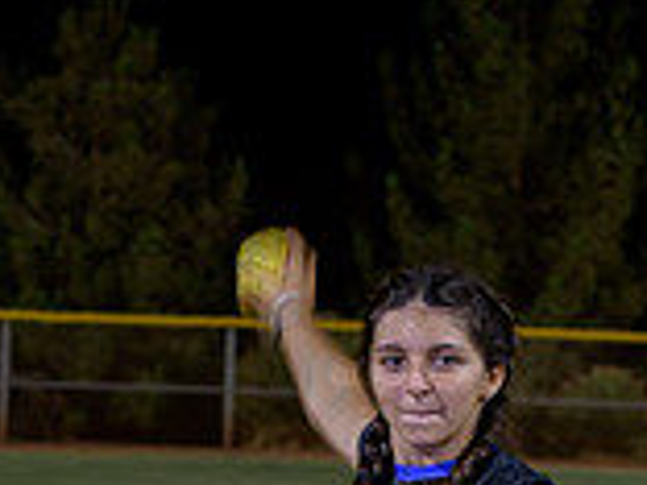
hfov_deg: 10.2
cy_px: 866
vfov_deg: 7.4
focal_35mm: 194
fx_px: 3626
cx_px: 423
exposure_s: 1/80
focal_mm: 70
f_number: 5
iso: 400
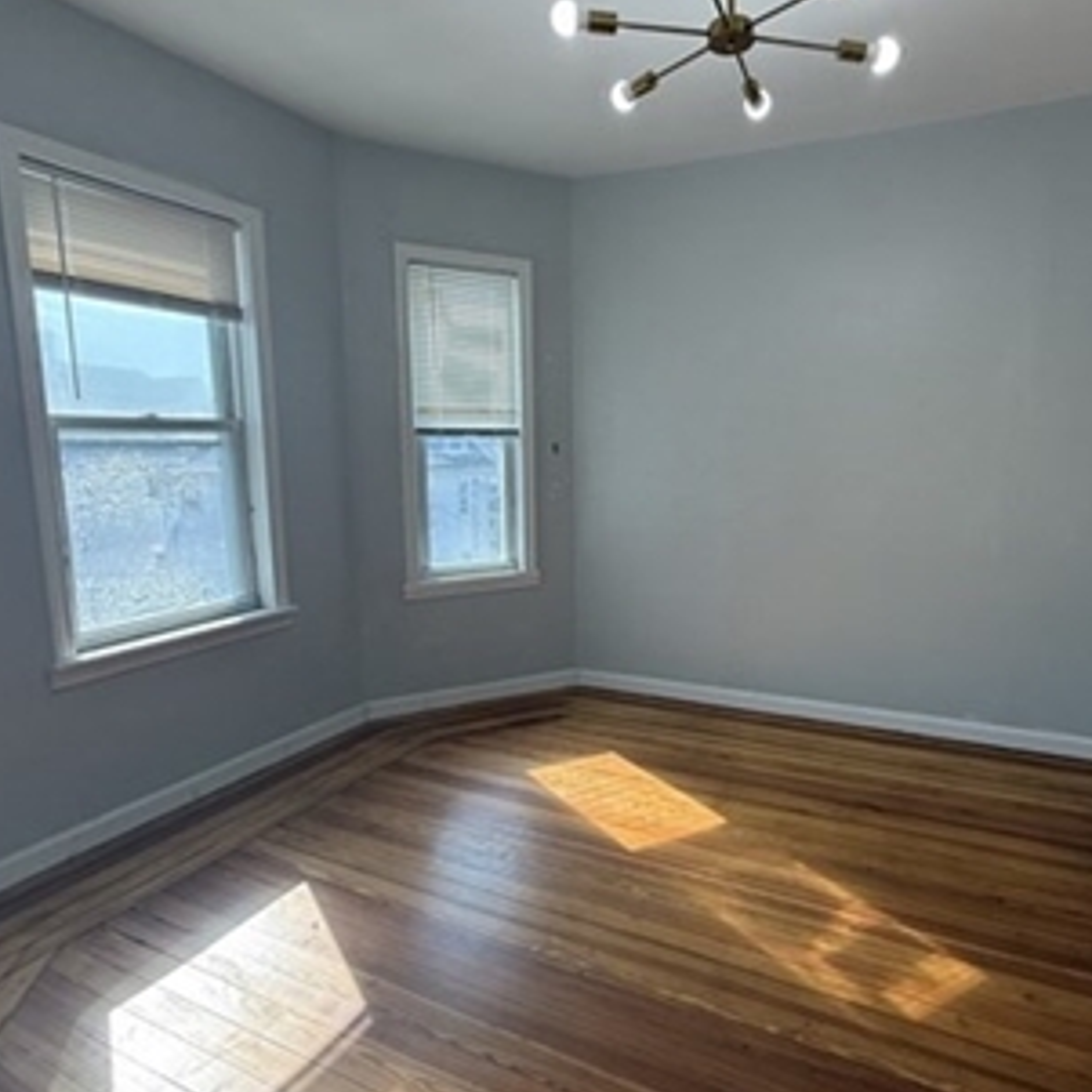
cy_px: 553
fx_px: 749
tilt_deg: -7.7
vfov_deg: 72.1
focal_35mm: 21
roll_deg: +0.7
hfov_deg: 71.7
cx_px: 633
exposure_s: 1/149
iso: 64
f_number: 2.2
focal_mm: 2.22
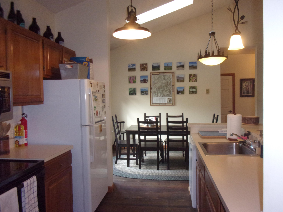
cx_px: 142
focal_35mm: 28
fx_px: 229
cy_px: 106
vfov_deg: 49.7
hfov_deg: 63.4
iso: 320
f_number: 3.9
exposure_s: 1/34
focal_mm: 5.1
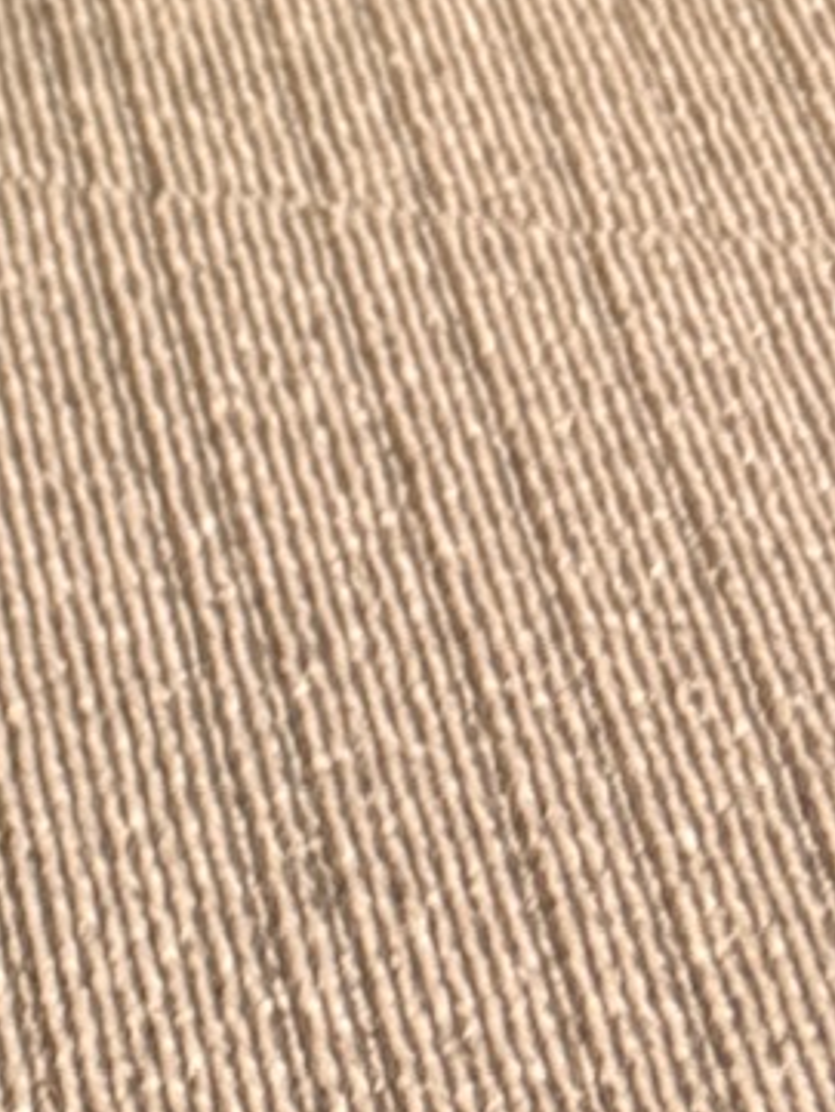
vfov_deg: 11.8
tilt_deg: -25.6
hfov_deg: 9.3
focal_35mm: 136
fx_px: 4372
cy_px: -1559
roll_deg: -1.4
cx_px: -1396
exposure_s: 1/50
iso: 500
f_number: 1.78
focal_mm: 6.76
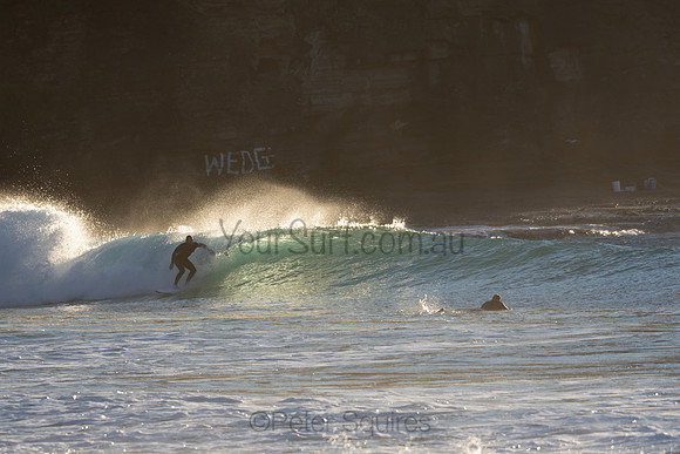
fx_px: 7368
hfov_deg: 5.3
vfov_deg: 3.5
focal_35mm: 390
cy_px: 227
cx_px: 340
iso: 100
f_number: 5.6
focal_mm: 260
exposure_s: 1/640
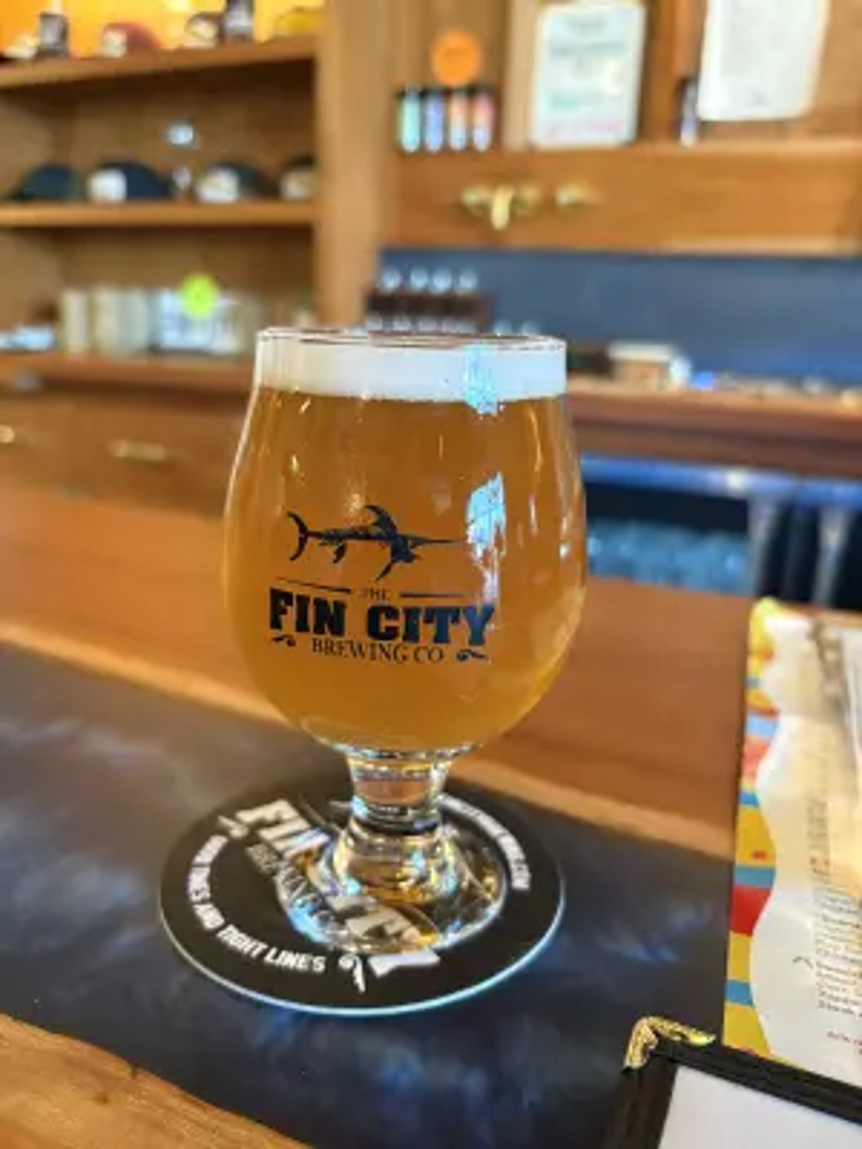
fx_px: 863
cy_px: 574
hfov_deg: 53.1
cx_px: 431
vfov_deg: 67.3
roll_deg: -2.0
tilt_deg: -16.7
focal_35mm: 26
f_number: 1.6
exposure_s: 1/60
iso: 400
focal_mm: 5.96
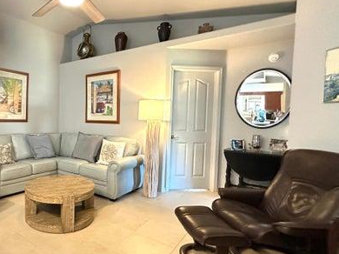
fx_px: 225
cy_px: 130
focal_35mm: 23
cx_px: 80
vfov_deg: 58.8
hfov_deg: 68.6
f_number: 2.2
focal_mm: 2.22
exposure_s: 1/40
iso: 1000
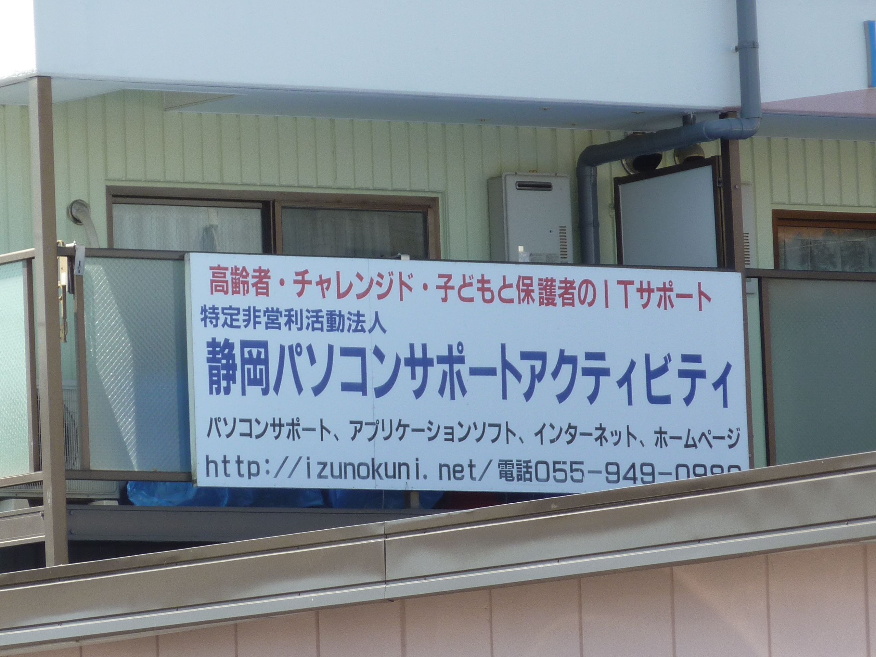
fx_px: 8225
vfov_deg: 4.6
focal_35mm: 325
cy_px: 328
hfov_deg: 6.1
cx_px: 438
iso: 80
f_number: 4.6
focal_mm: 37
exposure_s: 1/200
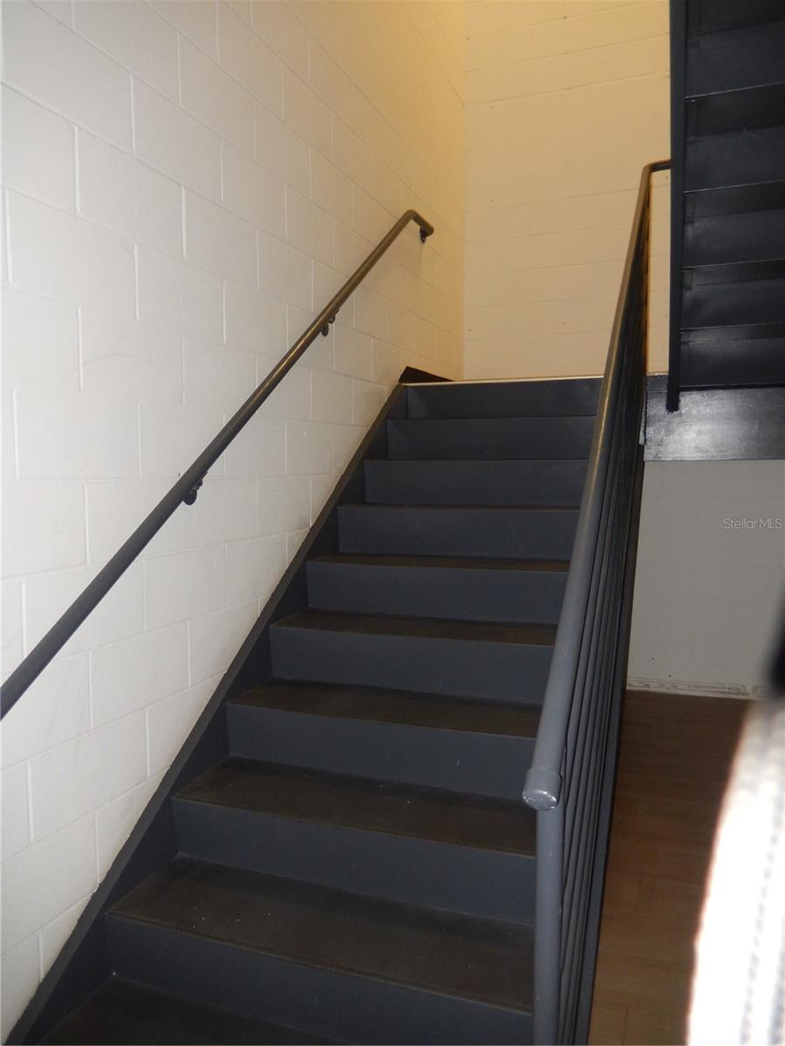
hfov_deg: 54.9
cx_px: 392
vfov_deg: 69.4
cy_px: 523
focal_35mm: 25
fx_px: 756
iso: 200
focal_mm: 4.5
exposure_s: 1/30
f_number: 3.4
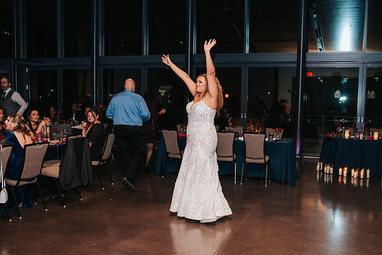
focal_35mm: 40
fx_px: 426
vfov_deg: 33.3
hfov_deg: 48.3
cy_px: 140
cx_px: 193
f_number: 2.8
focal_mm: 35
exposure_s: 1/200
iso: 1000
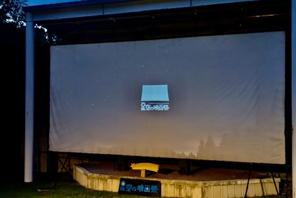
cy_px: 92
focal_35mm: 58
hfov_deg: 34.5
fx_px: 477
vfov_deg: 23.4
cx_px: 154
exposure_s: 1/40
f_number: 1.89
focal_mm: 5.43
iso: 478
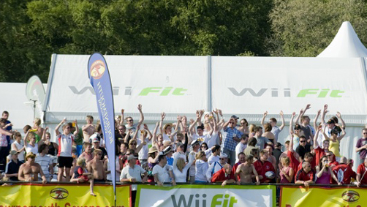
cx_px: 176
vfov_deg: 5.1
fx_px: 2308
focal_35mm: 237
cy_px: 116
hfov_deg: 9.1
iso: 400
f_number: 7.1
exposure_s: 1/1000
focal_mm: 200
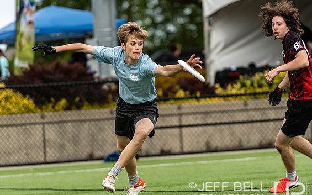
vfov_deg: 4.2
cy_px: 102
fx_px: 2670
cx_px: 152
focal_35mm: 314
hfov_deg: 6.7
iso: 100
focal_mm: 200
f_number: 2.8
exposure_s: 1/1250
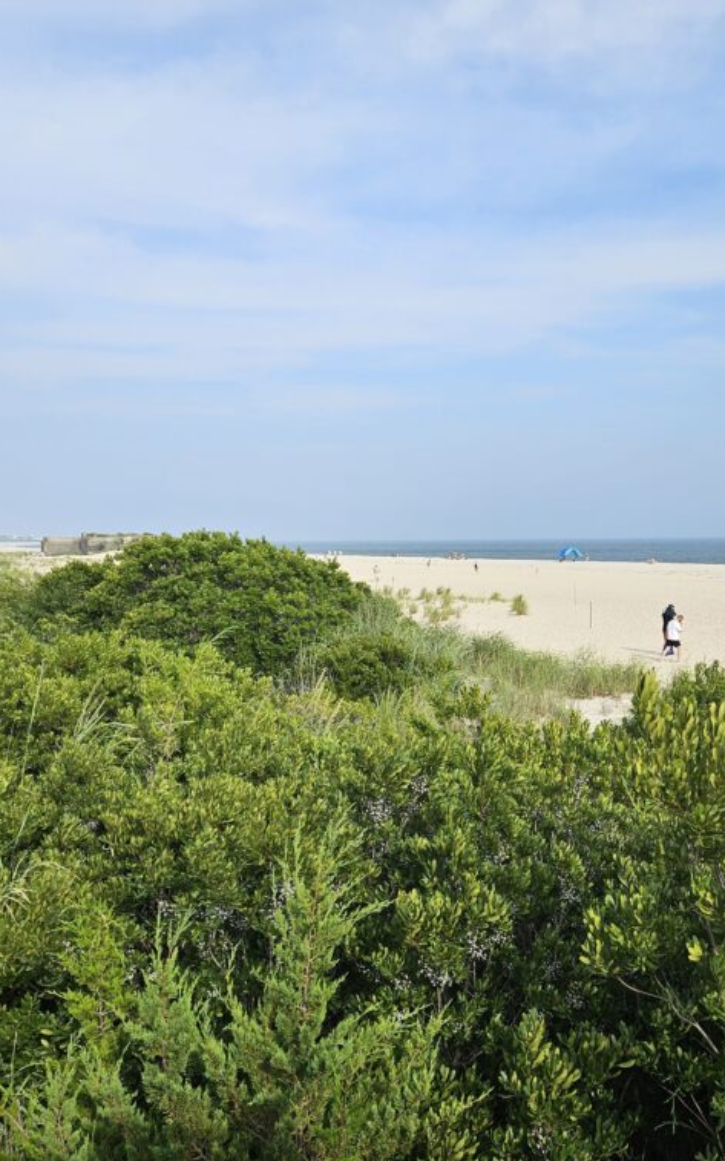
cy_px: 587
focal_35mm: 33
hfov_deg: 38.3
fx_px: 1043
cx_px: 394
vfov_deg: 58.1
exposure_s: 1/2265
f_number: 1.8
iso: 25
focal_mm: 5.4
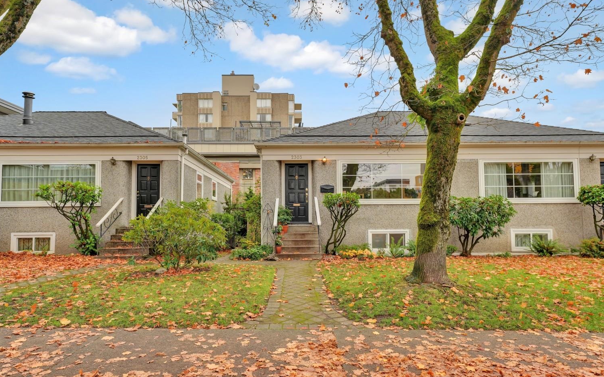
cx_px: 304
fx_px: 371
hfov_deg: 78.3
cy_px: 201
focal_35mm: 23
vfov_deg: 53.9
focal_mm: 20.5
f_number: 4
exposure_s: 1/100
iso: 100
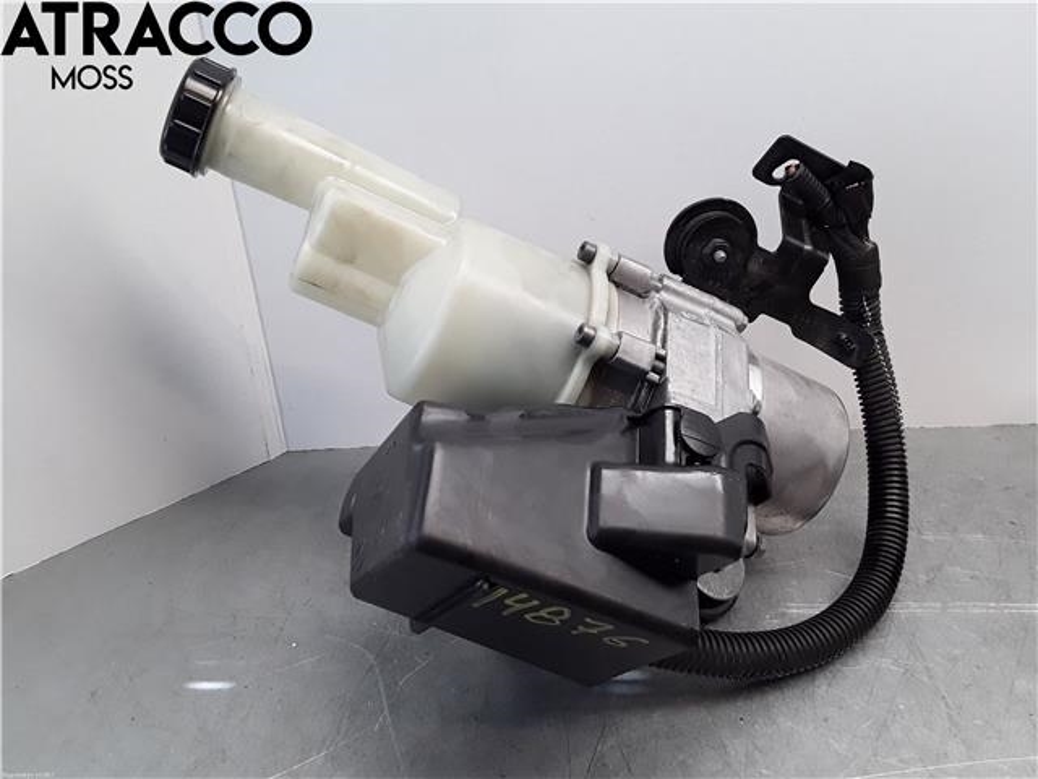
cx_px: 519
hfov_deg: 63.4
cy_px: 390
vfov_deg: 49.7
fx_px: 840
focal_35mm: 28
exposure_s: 1/140
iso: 100
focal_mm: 2.91
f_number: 1.9
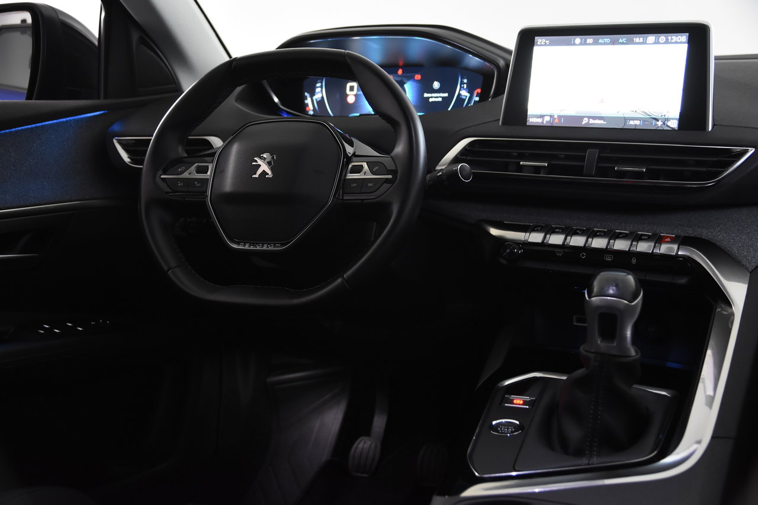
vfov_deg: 31.9
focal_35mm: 42
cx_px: 379
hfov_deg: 46.4
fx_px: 884
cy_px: 252
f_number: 4
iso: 1600
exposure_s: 1/60
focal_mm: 28
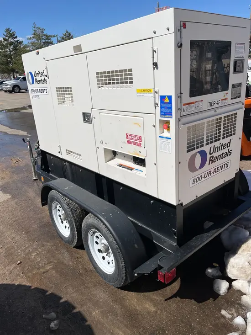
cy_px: 168
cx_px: 126
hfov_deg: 53.1
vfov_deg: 67.3
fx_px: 251
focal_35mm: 26
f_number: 1.6
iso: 50
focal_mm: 5.1
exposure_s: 1/9091
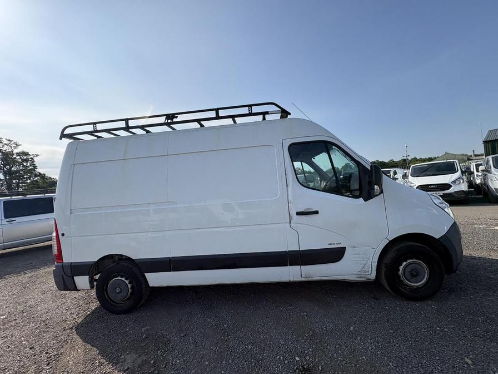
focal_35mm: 14
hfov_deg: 102.1
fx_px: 201
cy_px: 187
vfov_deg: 85.7
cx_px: 249
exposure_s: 1/1880
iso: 50
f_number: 2.2
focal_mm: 2.22
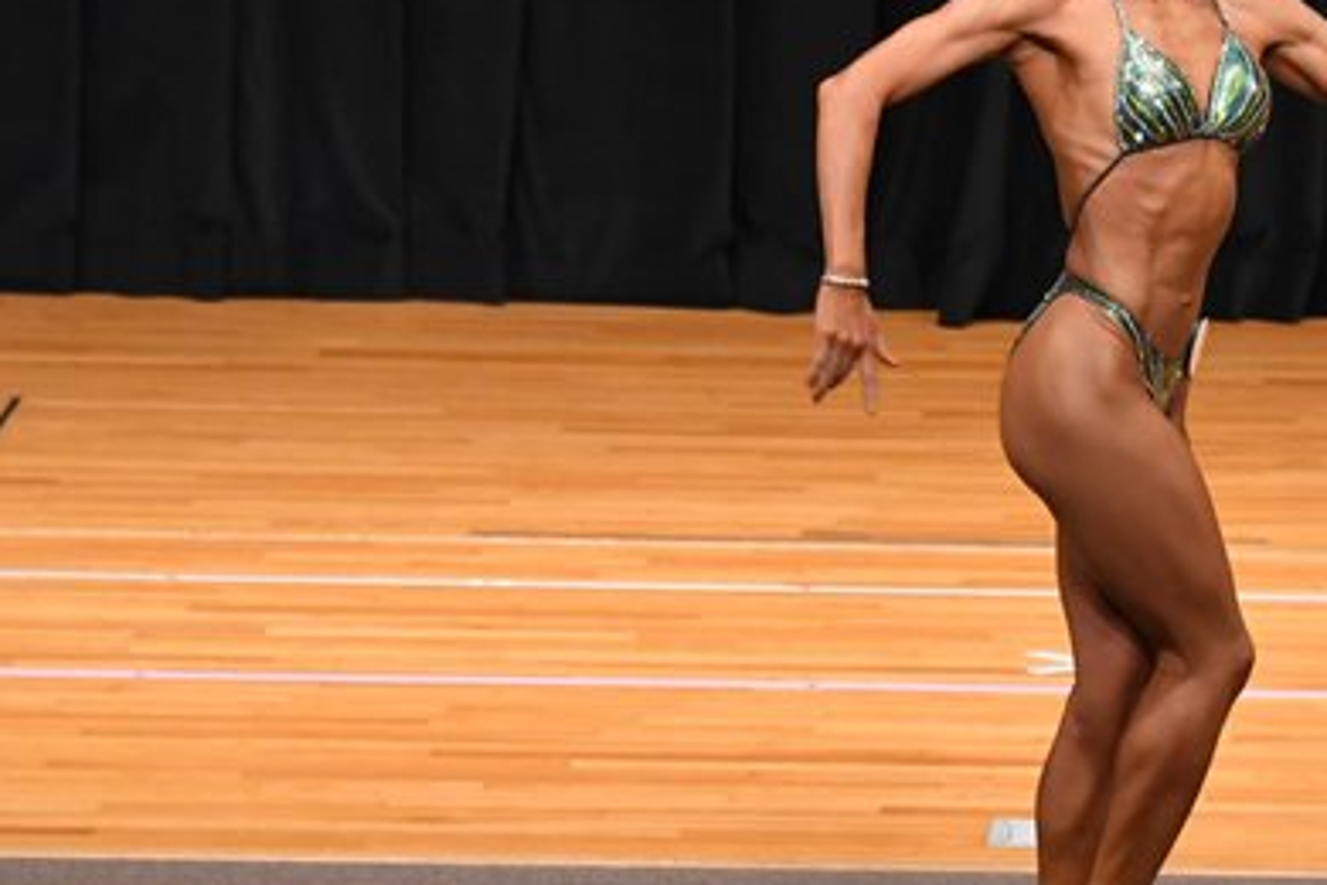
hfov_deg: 5.1
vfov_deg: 3.4
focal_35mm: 401
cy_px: 419
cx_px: 1067
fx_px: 14780
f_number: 5.6
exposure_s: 1/400
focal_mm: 135
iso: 4000
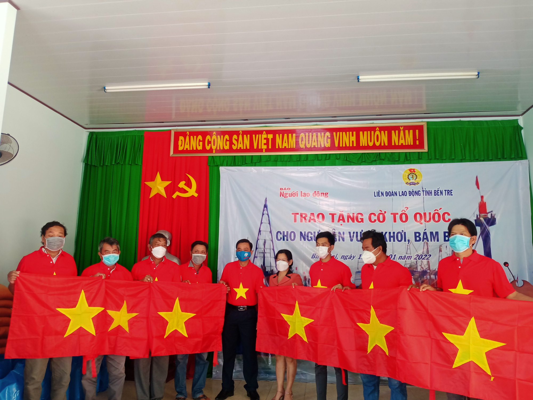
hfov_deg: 63.4
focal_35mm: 28
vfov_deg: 49.7
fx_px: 431
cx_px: 266
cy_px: 200
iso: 368
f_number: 1.8
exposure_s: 1/33.3
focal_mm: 4.05
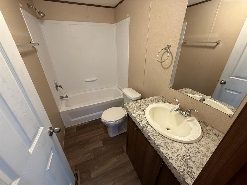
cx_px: 124
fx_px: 100
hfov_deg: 102.1
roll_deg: +0.1
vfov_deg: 85.7
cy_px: 92
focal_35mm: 14
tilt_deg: -26.1
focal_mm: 2.22
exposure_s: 1/60
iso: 250
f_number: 2.2
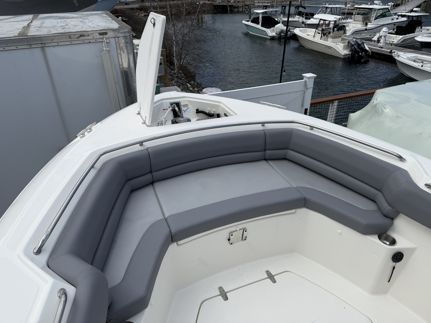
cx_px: 216
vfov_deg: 56.8
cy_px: 162
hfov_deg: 71.6
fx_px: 299
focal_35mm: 24
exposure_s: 1/7353
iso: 80
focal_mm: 6.76
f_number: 1.78
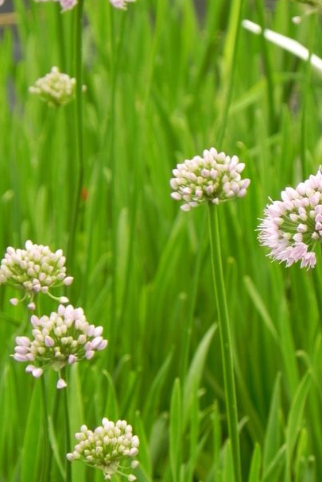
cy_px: 168
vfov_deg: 5.2
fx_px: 5350
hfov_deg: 3.4
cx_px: 182
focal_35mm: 399
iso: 160
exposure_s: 1/160
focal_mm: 51.8
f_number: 5
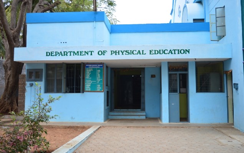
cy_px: 76
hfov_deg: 52.8
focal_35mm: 37
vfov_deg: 34.4
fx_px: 246
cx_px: 123
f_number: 4
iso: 100
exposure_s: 1/250
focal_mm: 24
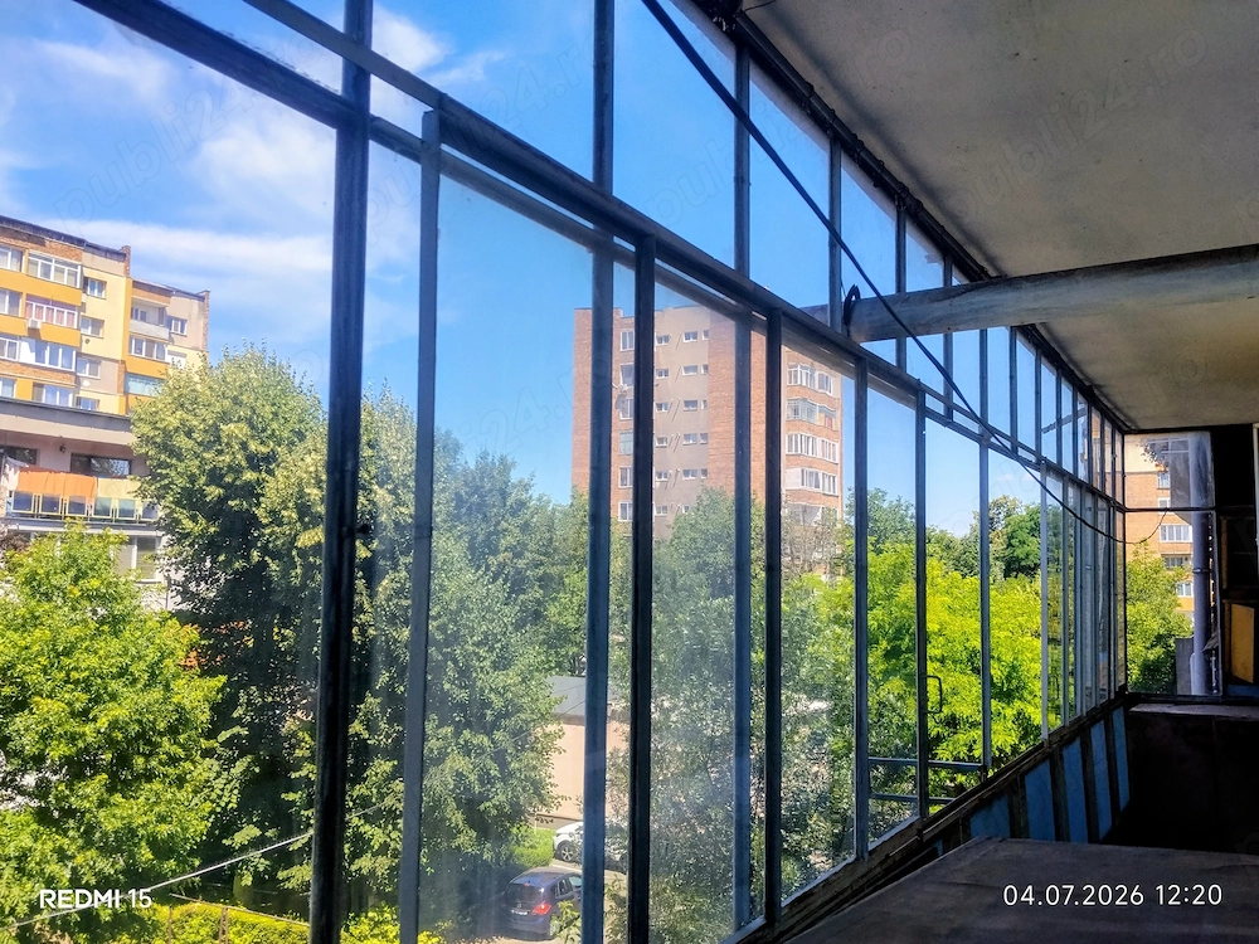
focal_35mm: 29
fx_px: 1055
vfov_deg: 48.2
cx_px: 630
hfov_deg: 61.7
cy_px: 472
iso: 50
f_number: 1.8
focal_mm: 4.22
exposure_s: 1/909
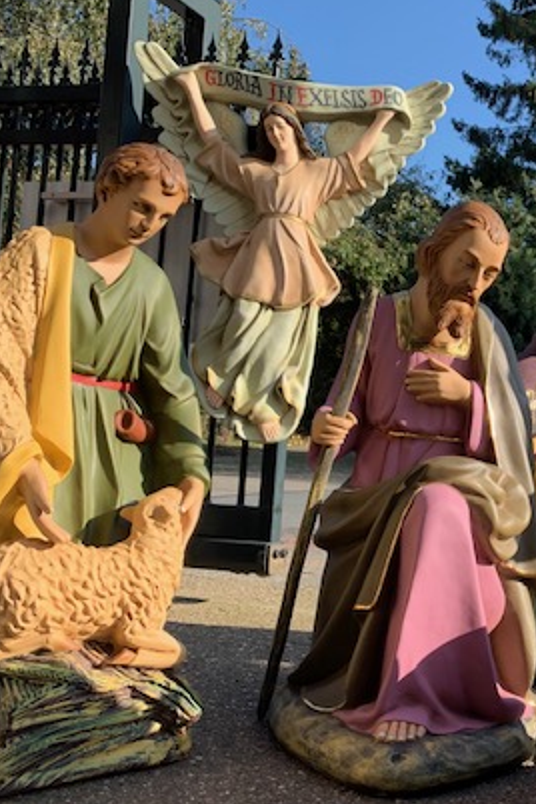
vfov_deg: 45.4
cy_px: 422
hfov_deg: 28.4
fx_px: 960
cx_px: 588
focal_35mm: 43
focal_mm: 4.25
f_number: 1.8
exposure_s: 1/701
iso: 25
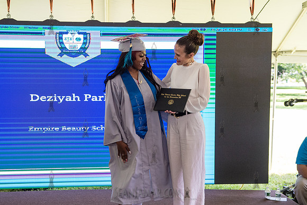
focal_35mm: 54
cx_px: 146
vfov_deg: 25.1
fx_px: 459
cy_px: 114
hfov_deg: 37.0
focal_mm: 45
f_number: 4
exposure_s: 1/800
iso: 2500
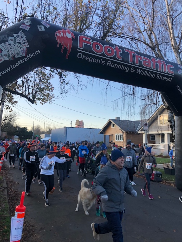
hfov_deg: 49.8
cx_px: 91
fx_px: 196
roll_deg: -2.9
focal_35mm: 28
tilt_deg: +6.7
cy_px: 121
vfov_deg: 63.4
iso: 25
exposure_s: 1/120
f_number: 1.8
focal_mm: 4
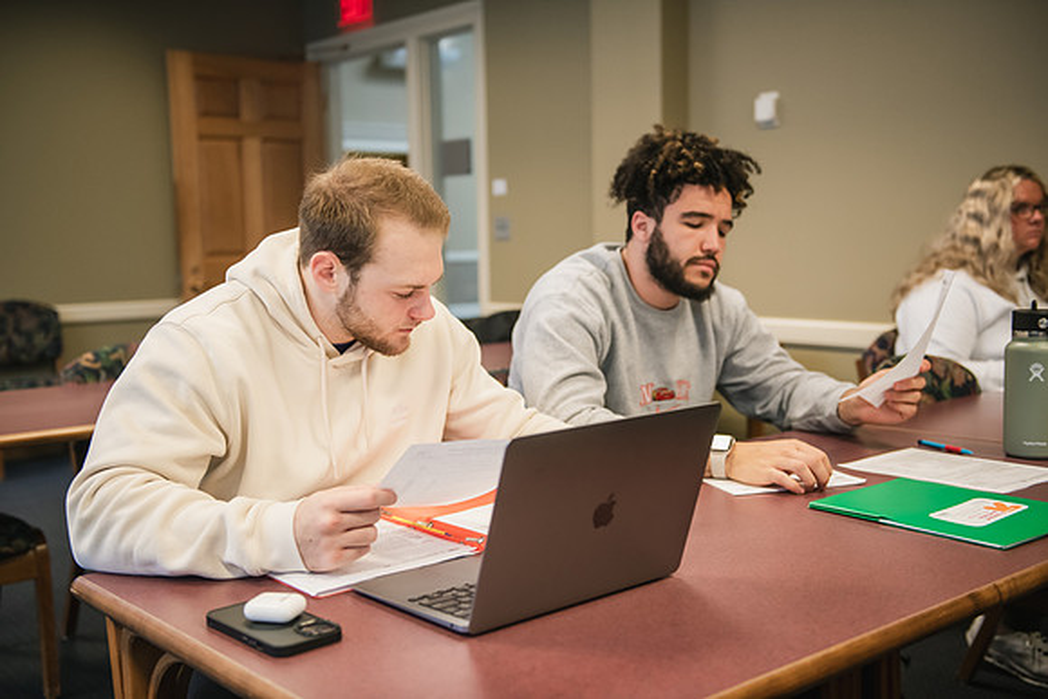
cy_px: 350
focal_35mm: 40
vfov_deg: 33.4
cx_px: 524
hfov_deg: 48.4
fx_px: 1165
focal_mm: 40
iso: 1250
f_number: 2.8
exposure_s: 1/200
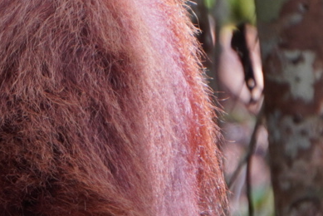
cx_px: -109
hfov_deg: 1.6
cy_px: 108
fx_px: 11744
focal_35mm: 1308
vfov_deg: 1.1
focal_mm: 210
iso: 400
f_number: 6.3
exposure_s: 1/25
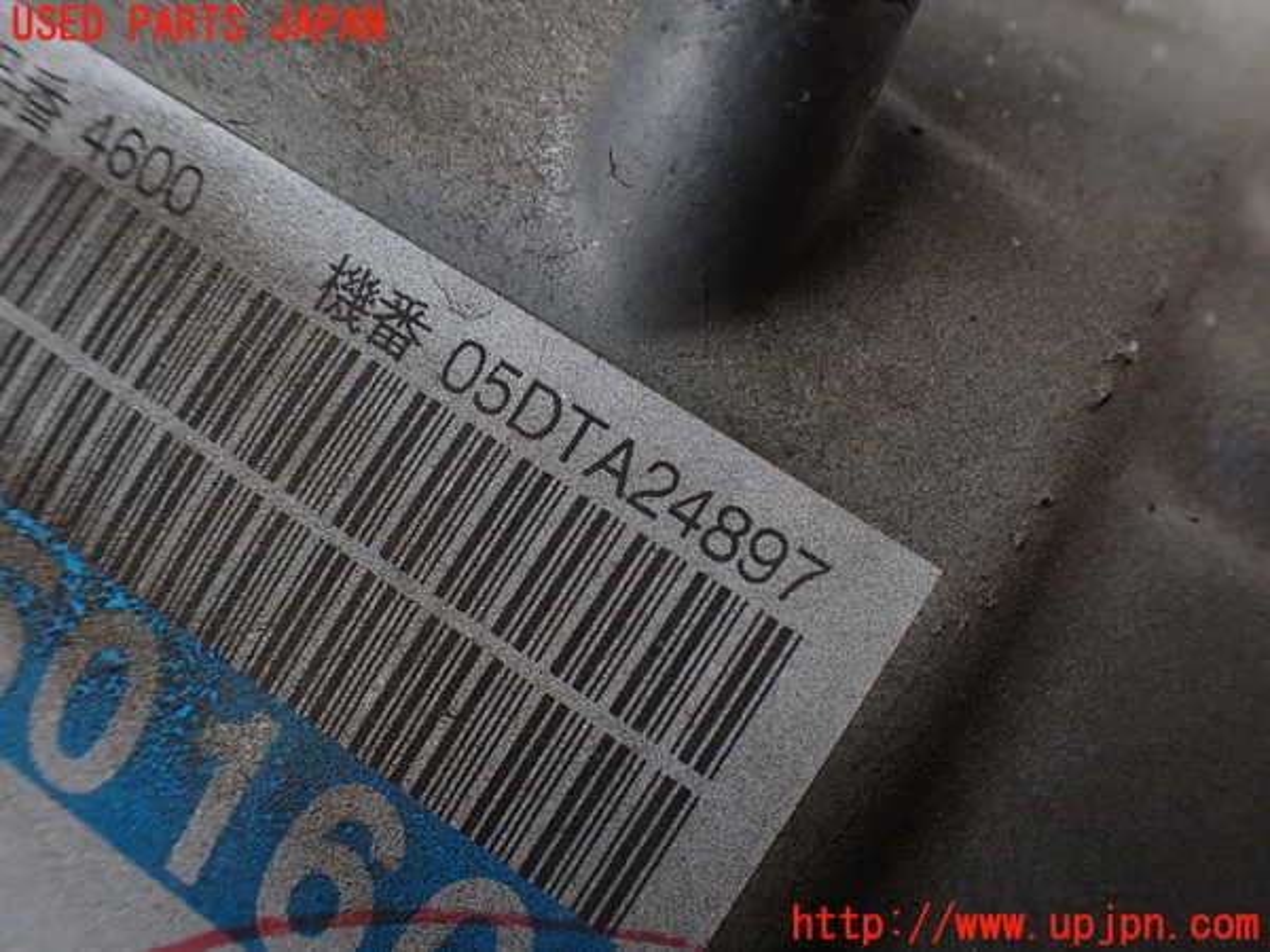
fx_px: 1101
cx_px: 635
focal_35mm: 30
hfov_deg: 60.0
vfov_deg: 46.8
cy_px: 476
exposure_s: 1/320
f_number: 3.2
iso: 100
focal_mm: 5.4
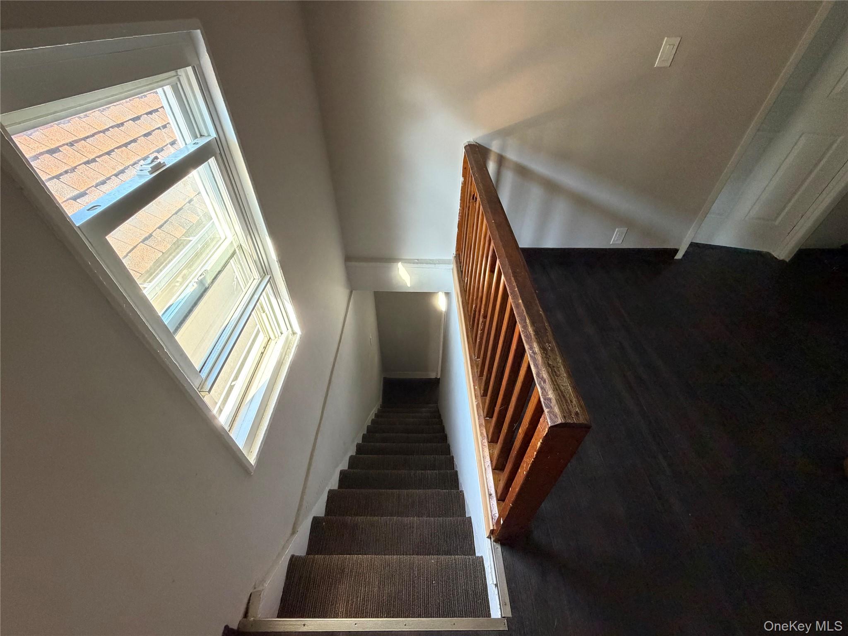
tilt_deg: -42.4
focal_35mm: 14
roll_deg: -0.1
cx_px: 424
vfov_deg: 85.7
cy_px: 318
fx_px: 343
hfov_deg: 102.1
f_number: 2.2
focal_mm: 2.22
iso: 400
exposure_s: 1/60
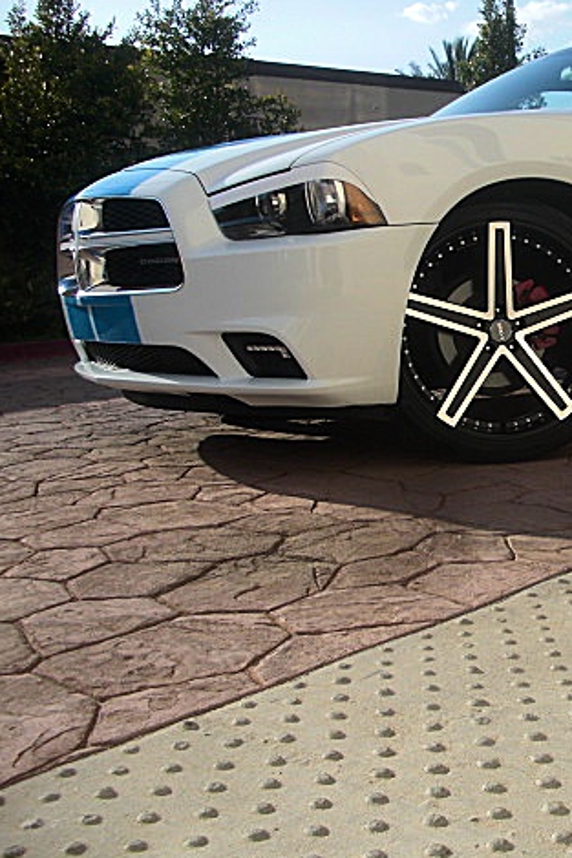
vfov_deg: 38.9
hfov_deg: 25.1
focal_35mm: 51
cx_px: 579
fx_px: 1216
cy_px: 431
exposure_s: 1/800
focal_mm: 6.3
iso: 50
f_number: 2.8
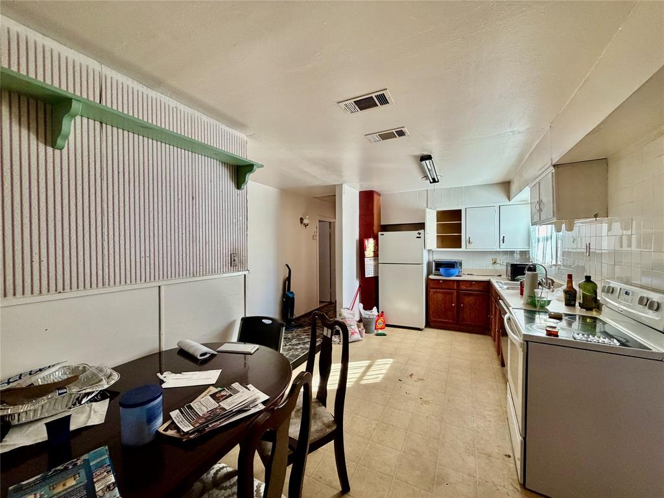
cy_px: 249
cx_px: 332
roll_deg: +0.6
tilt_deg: -1.5
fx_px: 269
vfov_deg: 85.7
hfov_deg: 102.1
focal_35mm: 14
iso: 320
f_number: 2.2
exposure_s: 1/120
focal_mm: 2.22
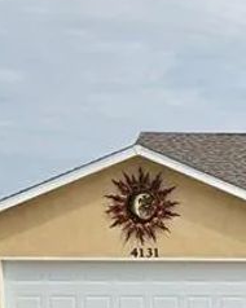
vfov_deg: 14.5
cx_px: 432
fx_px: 1176
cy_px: 367
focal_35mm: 129
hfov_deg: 11.2
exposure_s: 1/5697
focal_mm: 5.4
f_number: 1.8
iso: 80
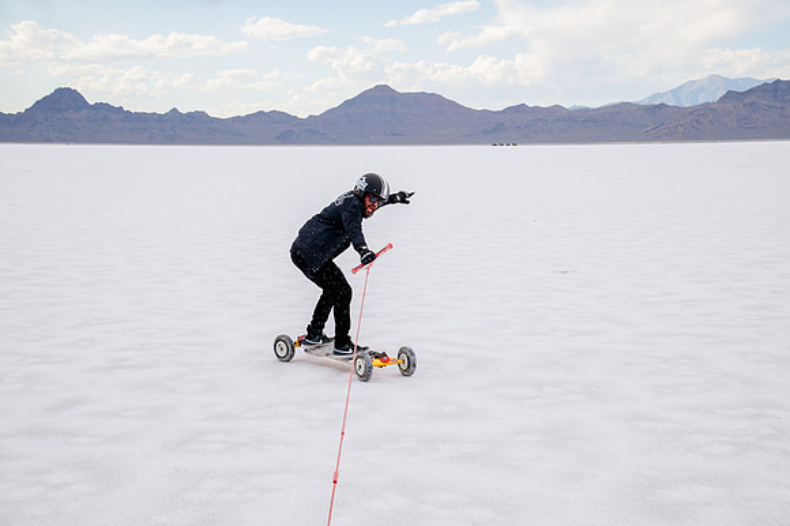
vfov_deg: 25.8
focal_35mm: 52
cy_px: 263
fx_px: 1148
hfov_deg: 38.0
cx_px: 395
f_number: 8
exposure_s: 1/320
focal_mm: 52
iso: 100
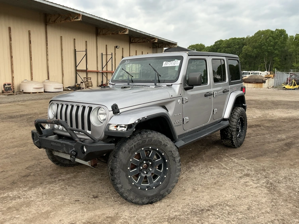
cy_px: 112
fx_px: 242
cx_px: 150
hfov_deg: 63.4
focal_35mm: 28
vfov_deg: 49.8
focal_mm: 3
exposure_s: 1/171
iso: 20
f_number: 1.8
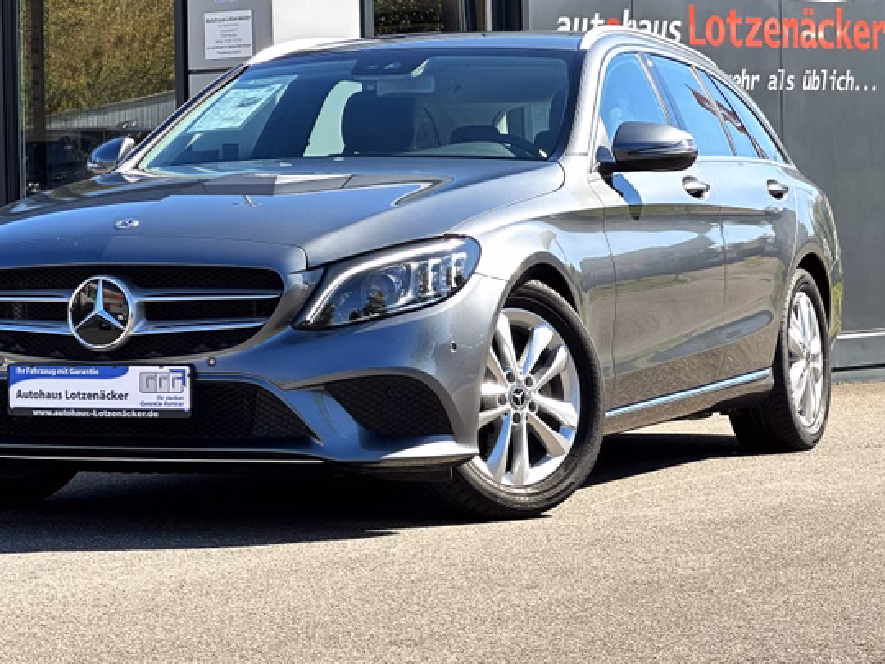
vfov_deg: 13.0
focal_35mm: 114
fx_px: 2915
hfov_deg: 17.2
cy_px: 254
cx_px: 280
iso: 32
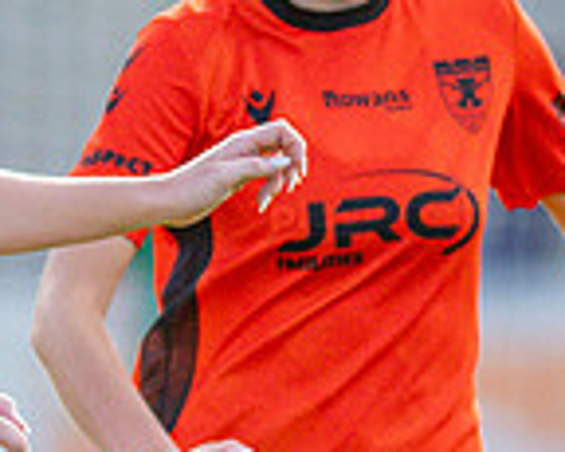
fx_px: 34574
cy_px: 548
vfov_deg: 0.7
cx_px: -1047
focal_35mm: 2069
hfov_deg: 0.9
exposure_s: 1/3200
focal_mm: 300
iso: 1000
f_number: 2.8
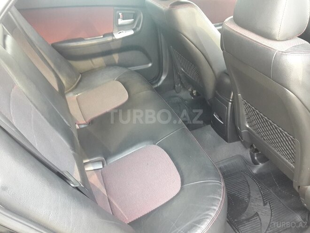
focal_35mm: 28
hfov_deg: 63.4
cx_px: 155
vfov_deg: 49.7
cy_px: 116
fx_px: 251
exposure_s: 1/20
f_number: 1.9
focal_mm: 3.7
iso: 160
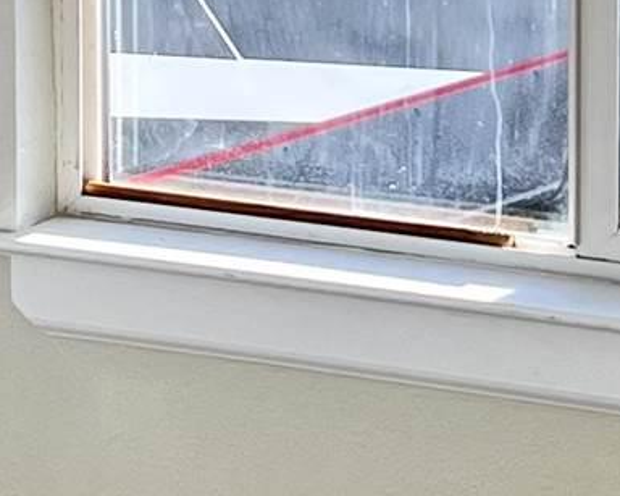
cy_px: -189
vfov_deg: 7.5
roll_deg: +0.8
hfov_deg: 9.5
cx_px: 334
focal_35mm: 203
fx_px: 3724
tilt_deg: -8.2
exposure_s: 1/894
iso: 50
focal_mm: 5.7
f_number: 1.5
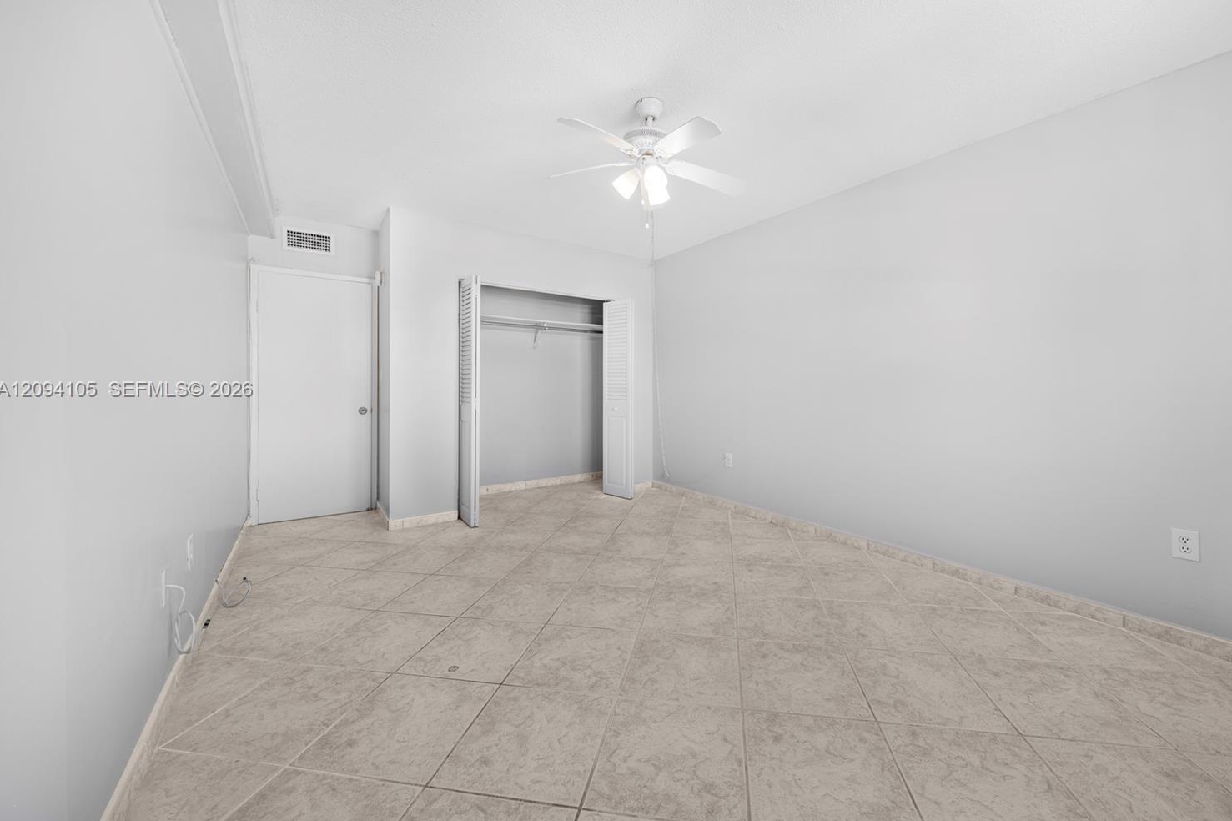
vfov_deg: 85.3
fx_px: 445
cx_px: 660
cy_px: 390
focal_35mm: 13
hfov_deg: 108.2
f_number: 8
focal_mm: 12
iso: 100
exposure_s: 1/2.5
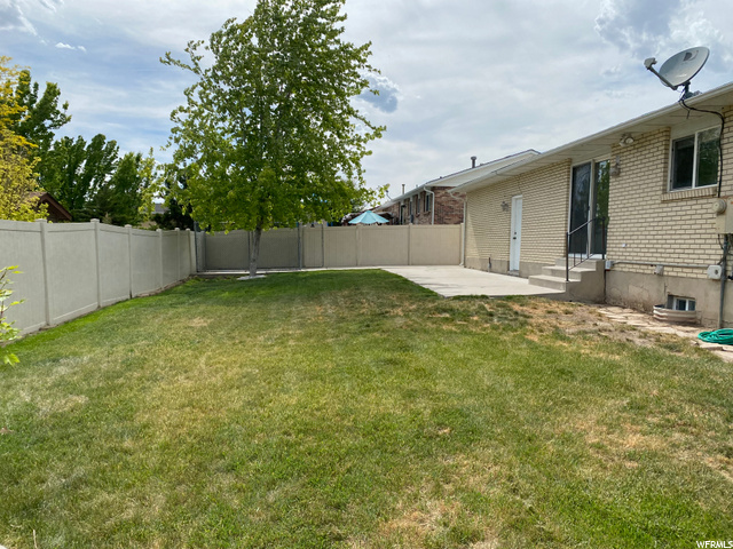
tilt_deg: -6.2
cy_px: 274
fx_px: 551
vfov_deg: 53.1
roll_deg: -2.1
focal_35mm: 26
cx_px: 366
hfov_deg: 67.3
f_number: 1.8
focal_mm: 4.25
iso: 32
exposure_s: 1/3984
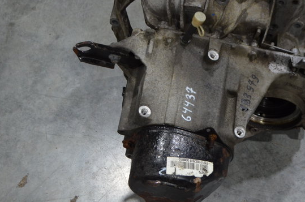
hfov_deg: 34.5
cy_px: 78
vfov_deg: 23.6
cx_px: 221
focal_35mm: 57
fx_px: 482
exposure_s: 1/60
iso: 640
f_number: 4
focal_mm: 20
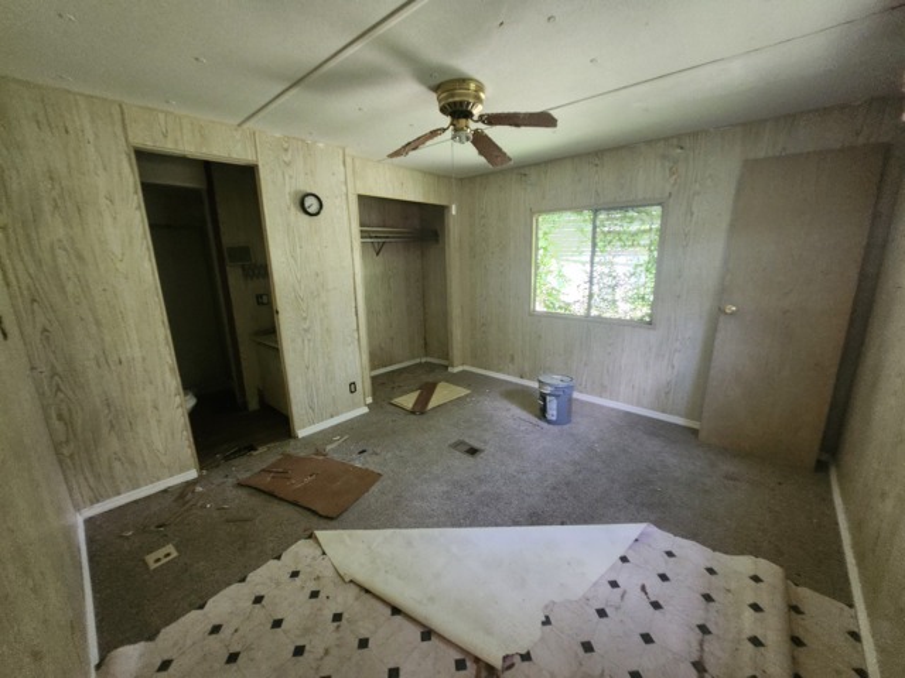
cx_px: 452
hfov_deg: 106.2
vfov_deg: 89.9
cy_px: 339
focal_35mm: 13
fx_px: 340
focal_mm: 1.7
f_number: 2.2
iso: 400
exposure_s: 1/30
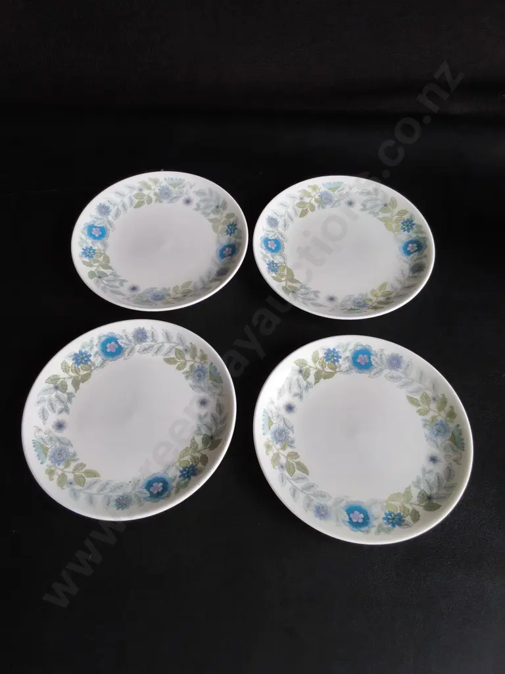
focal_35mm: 27
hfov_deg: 51.4
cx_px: 252
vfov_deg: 65.3
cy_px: 337
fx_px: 525
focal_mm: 2.87
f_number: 2
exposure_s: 1/100
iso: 80
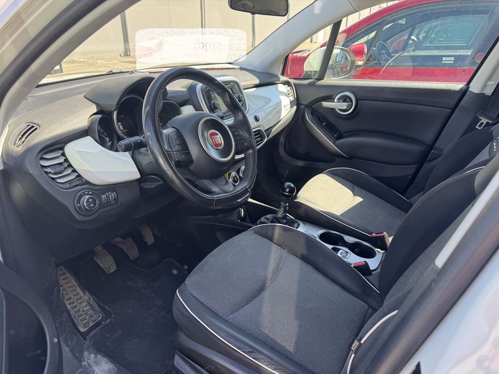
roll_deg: -0.7
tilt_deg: -23.0
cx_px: 250
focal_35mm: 24
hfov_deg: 71.6
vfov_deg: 56.8
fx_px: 346
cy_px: 187
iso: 80
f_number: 1.78
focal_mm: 6.76
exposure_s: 1/214
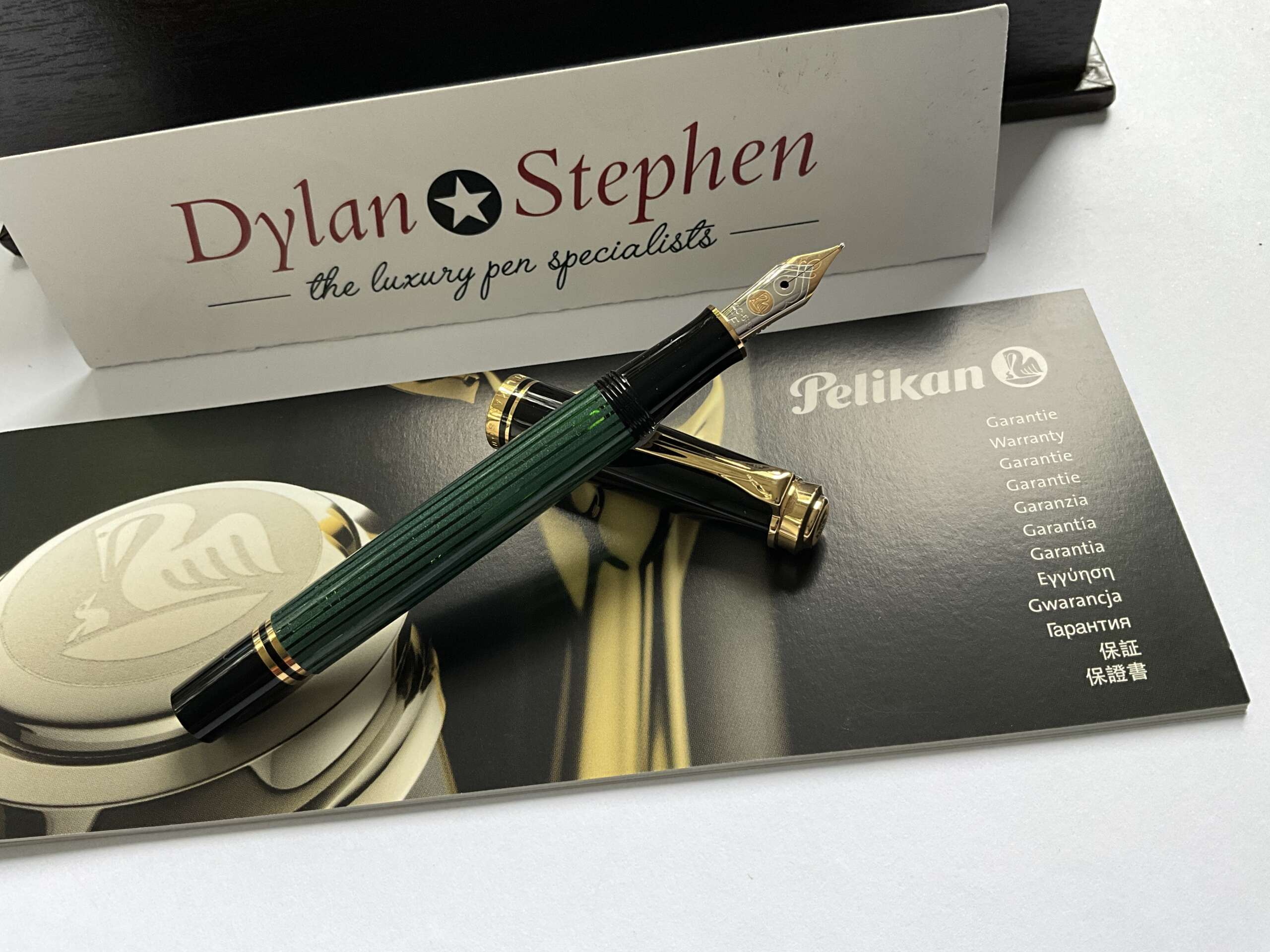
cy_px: 476
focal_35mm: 29
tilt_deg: -56.9
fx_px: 1064
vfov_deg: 48.2
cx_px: 635
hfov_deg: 61.7
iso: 64
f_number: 1.8
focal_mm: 3
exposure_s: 1/106
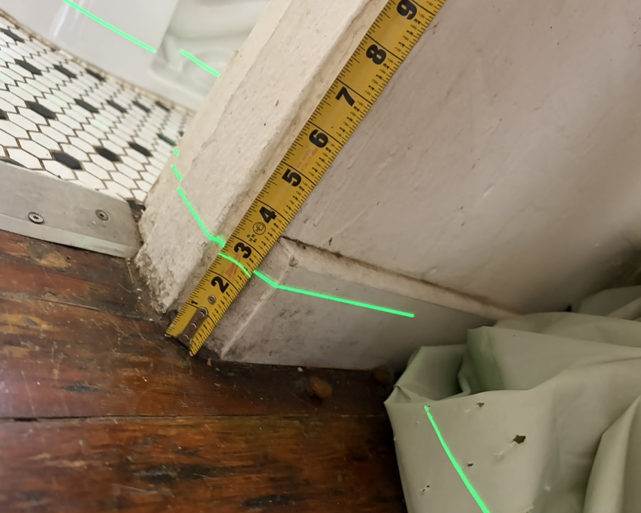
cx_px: 296
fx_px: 531
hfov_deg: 62.1
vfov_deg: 51.5
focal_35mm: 28
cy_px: 250
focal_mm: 5.96
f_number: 1.6
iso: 500
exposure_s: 1/46
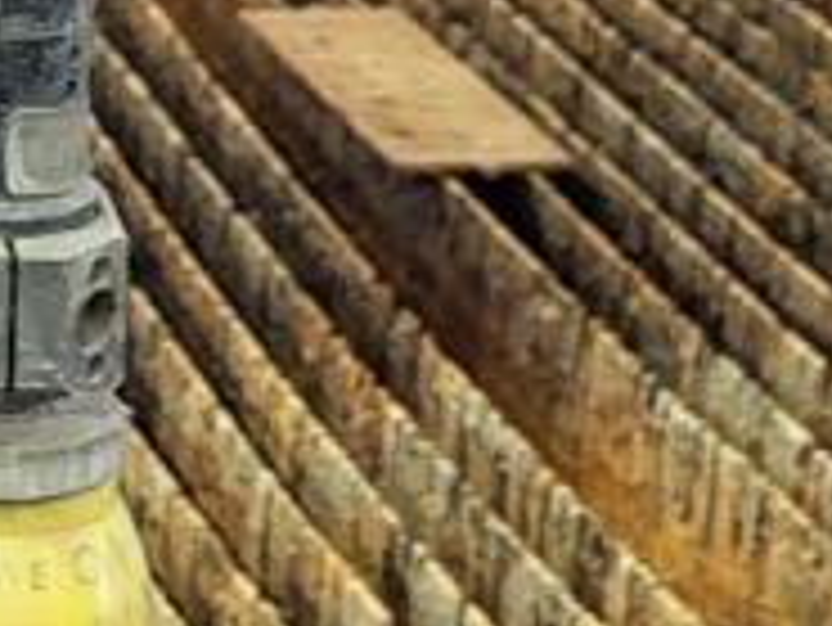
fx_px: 4329
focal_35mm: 180
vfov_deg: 8.2
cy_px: -18
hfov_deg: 10.3
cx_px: -661
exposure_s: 1/40
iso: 200
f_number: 1.8
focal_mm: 5.4
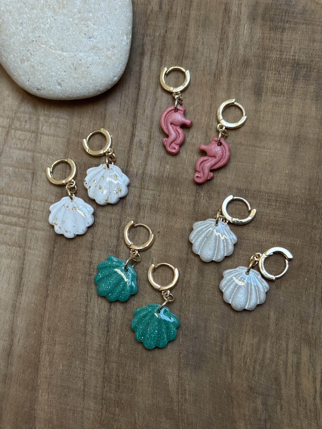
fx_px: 645
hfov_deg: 28.0
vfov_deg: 36.8
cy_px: 214
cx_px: 161
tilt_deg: -77.9
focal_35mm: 52
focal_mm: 5.96
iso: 160
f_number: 1.6
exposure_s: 1/40
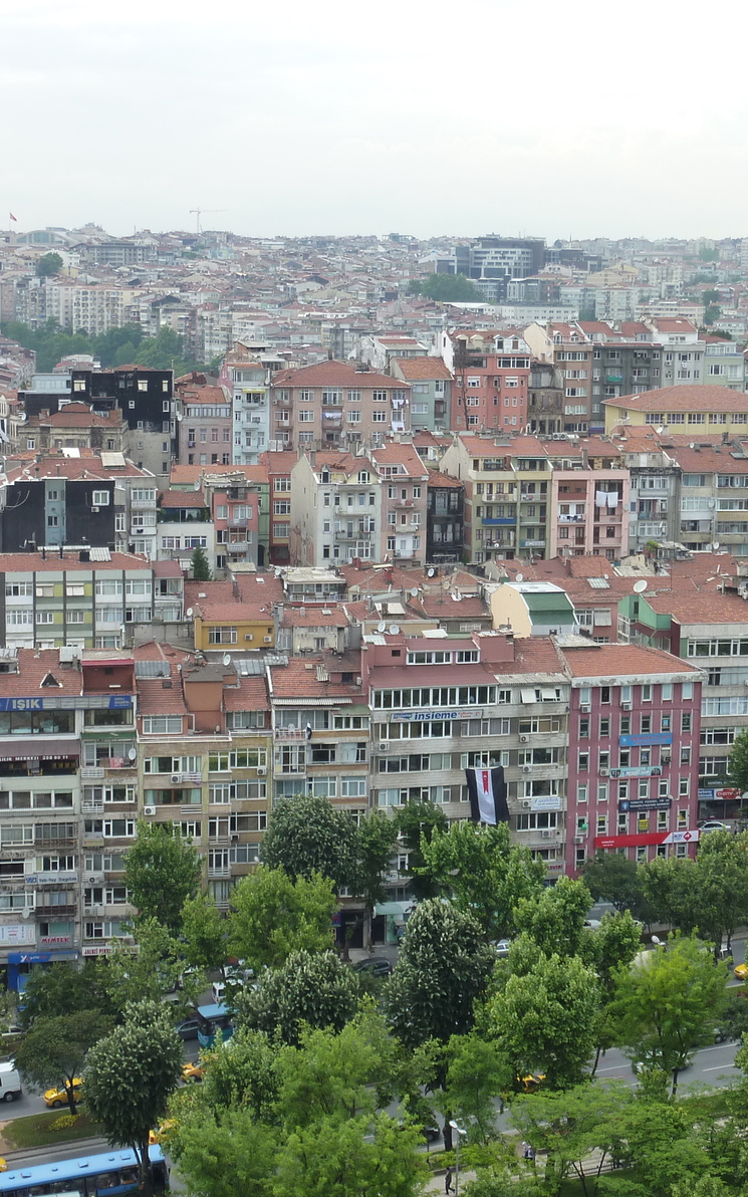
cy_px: 602
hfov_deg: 20.3
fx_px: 2087
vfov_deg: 32.0
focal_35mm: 64
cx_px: 399
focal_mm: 7.3
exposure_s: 1/320
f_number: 4
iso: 125
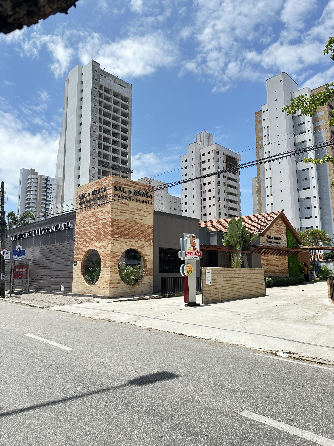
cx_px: 167
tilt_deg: +9.6
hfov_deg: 56.8
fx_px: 309
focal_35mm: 24
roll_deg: +0.0
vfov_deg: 71.6
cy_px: 223
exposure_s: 1/1916
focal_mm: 6.86
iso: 80
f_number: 1.78
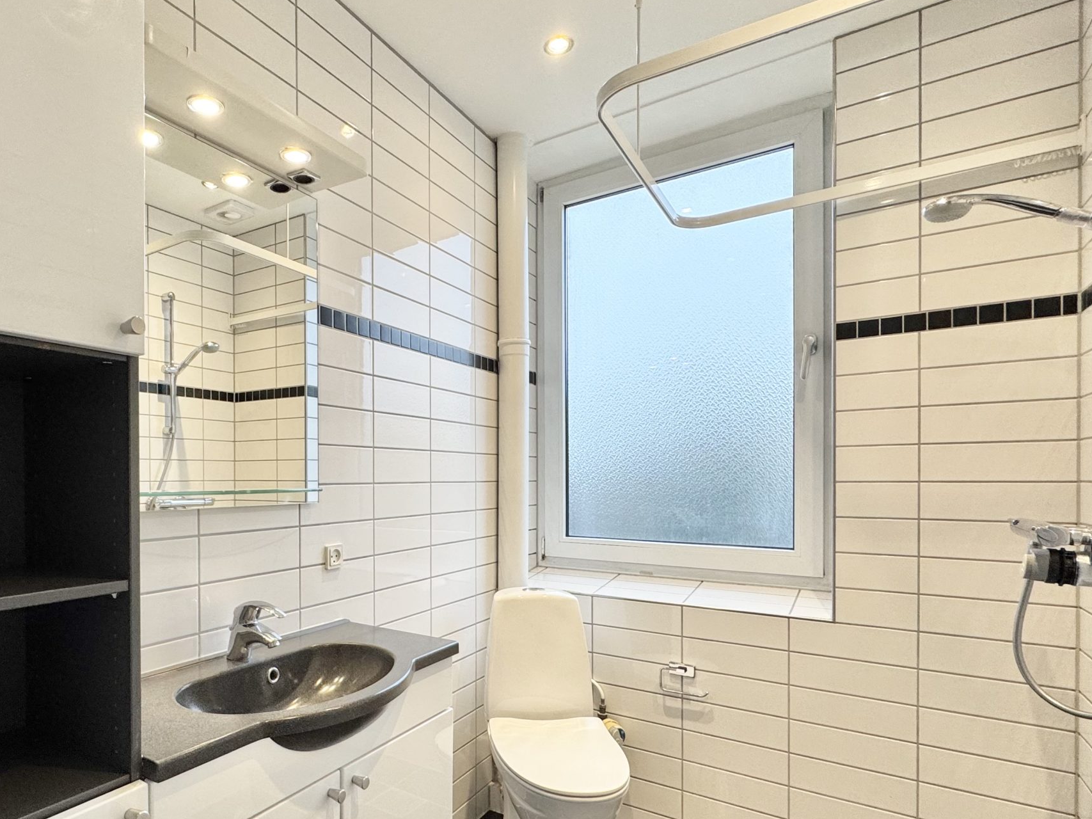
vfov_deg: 63.0
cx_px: 387
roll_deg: +0.4
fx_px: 662
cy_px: 484
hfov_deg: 77.1
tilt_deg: -0.9
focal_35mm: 21
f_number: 2.2
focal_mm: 2.22
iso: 160
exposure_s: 1/100
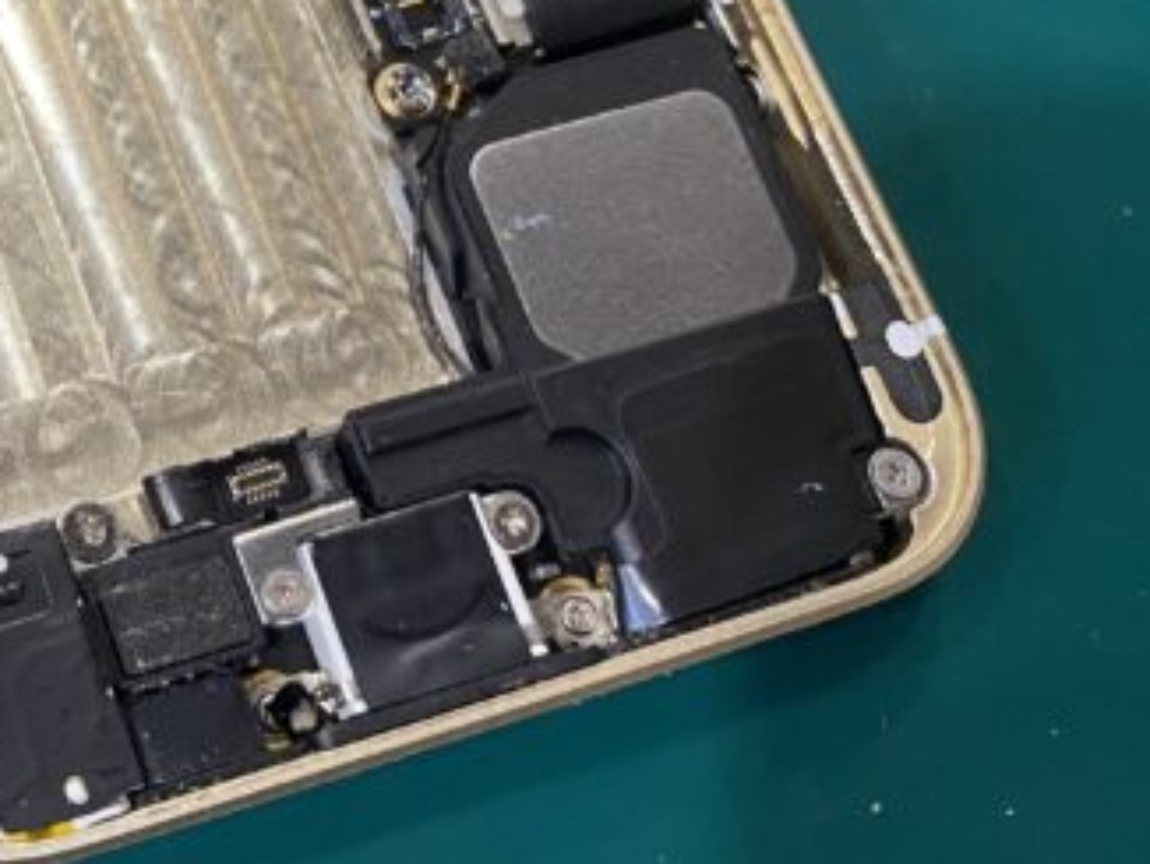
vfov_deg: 20.4
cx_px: -243
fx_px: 2294
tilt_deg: -65.6
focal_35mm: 69
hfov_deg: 25.2
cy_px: -76
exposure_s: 1/50
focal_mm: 4.25
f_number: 1.8
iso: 80
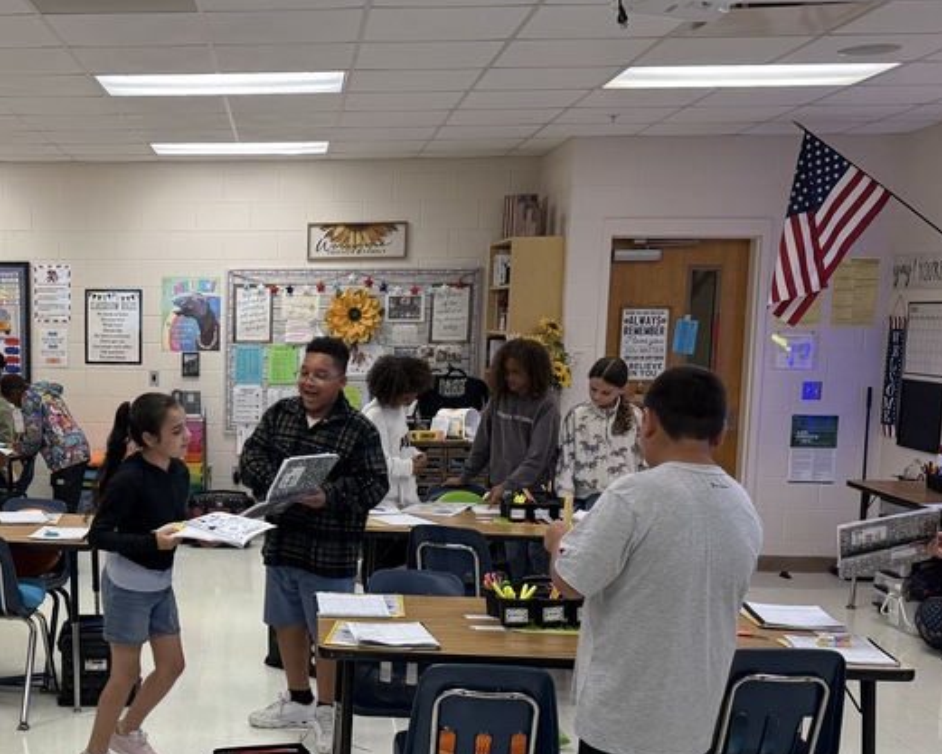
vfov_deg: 32.5
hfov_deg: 38.6
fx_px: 1283
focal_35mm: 46
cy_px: 503
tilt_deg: -7.8
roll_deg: -0.3
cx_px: 172
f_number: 1.78
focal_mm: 6.76
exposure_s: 1/165
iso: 160
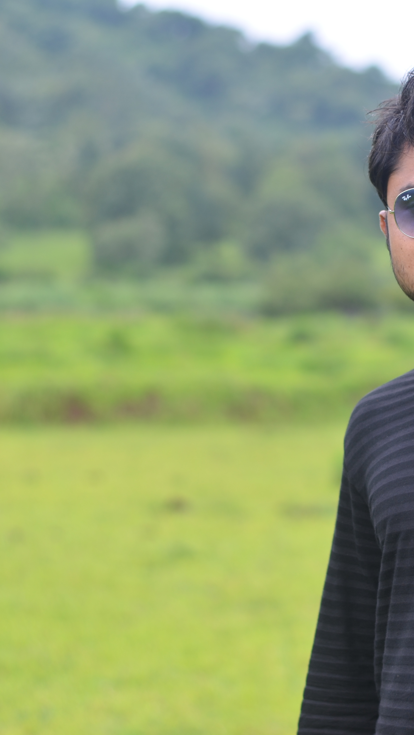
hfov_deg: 10.1
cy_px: 367
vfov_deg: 18.0
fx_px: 2323
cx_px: 456
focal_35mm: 119
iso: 100
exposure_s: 1/250
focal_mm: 50
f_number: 2.5
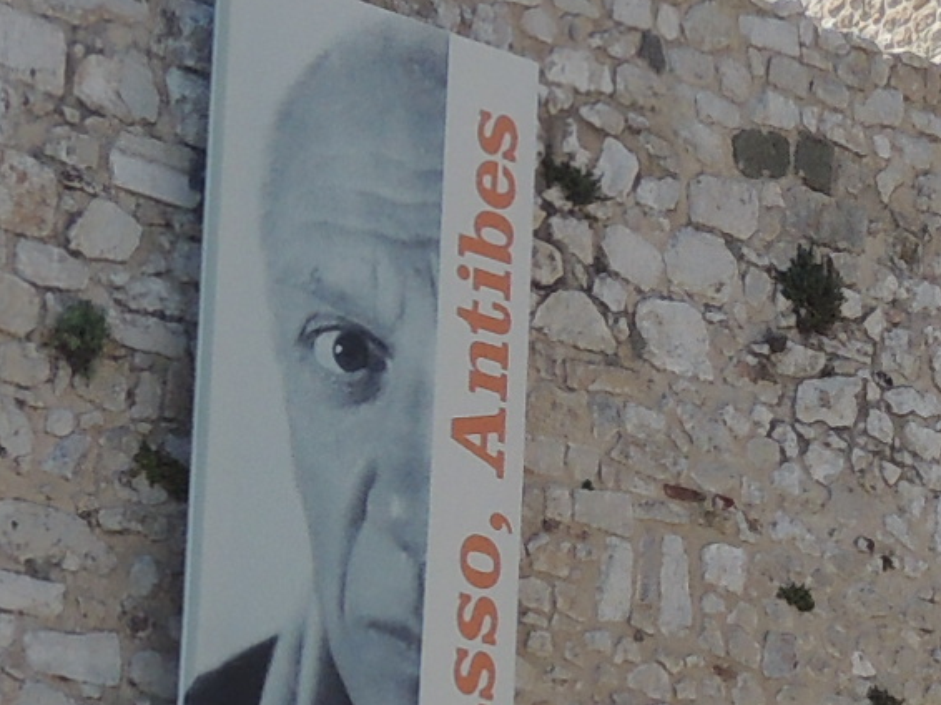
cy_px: 471
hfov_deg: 9.7
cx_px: 1021
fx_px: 5489
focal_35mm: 202
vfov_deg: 7.3
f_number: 3.2
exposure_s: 1/1000
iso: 100
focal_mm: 6.3
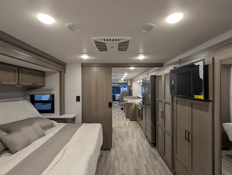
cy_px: 88
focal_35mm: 16
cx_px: 116
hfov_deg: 94.4
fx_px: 107
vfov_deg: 78.2
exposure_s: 1/108
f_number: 2.2
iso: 323
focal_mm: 2.35
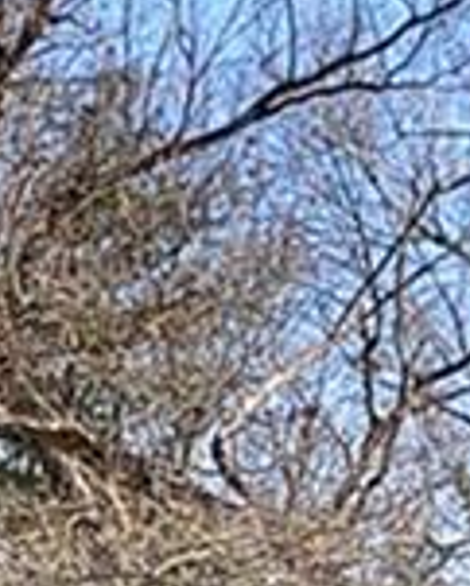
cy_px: 1104
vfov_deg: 9.5
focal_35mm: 191
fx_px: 3318
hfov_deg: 7.3
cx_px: 1340
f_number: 8
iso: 320
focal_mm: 20
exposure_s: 1/320
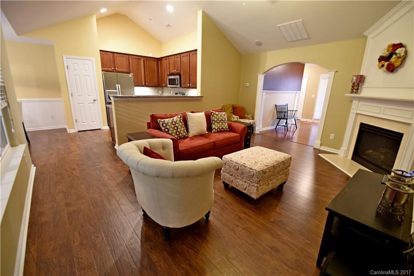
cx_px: 207
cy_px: 138
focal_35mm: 15
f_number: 3.5
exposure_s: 1/1.3
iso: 100
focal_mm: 10
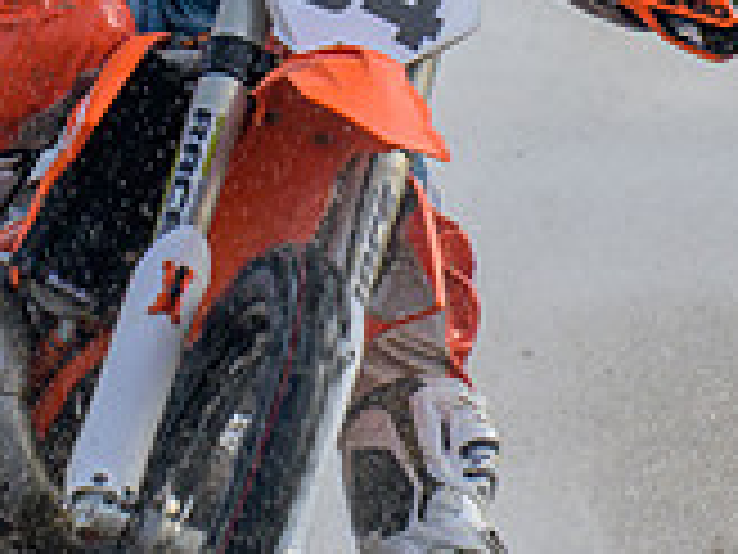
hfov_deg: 0.5
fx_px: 81270
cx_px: -520
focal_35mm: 3812
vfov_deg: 0.4
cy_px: 312
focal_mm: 600
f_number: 8
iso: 200
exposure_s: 1/500
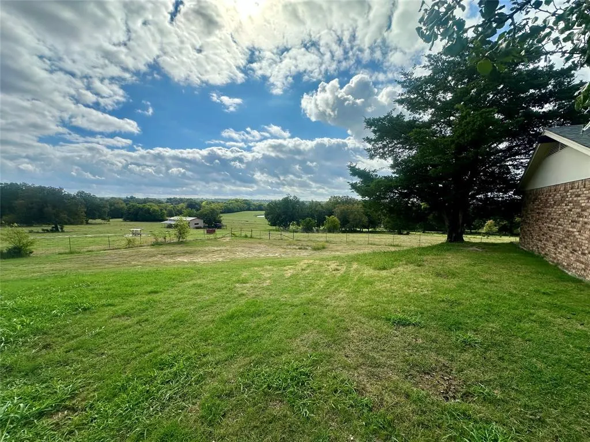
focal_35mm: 14
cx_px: 295
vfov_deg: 85.7
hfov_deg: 102.1
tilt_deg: -4.4
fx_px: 239
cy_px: 221
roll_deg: -0.5
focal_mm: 2.22
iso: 40
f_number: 2.2
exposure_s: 1/3300
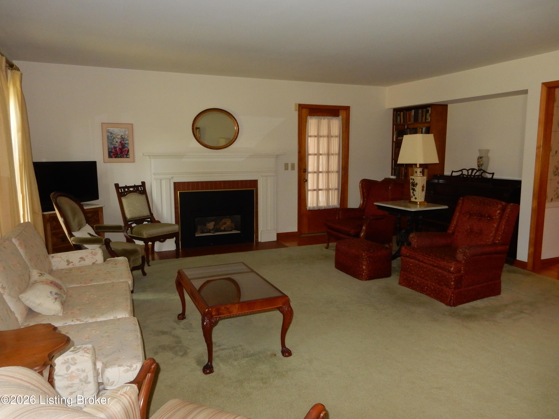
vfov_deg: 54.9
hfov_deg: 69.4
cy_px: 210
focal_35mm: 25
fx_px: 404
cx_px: 280
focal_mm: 4.5
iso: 320
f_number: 3.7
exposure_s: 1/30
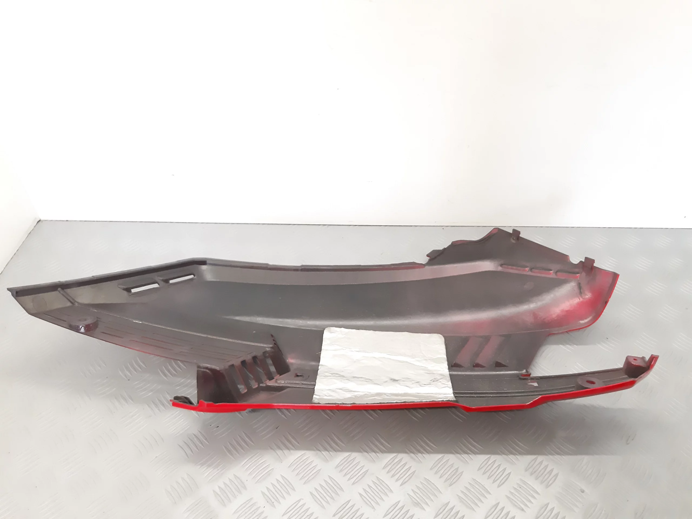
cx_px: 346
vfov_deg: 51.4
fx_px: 540
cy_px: 260
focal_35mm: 27
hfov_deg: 65.3
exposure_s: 1/50
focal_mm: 3.93
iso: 400
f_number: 1.7
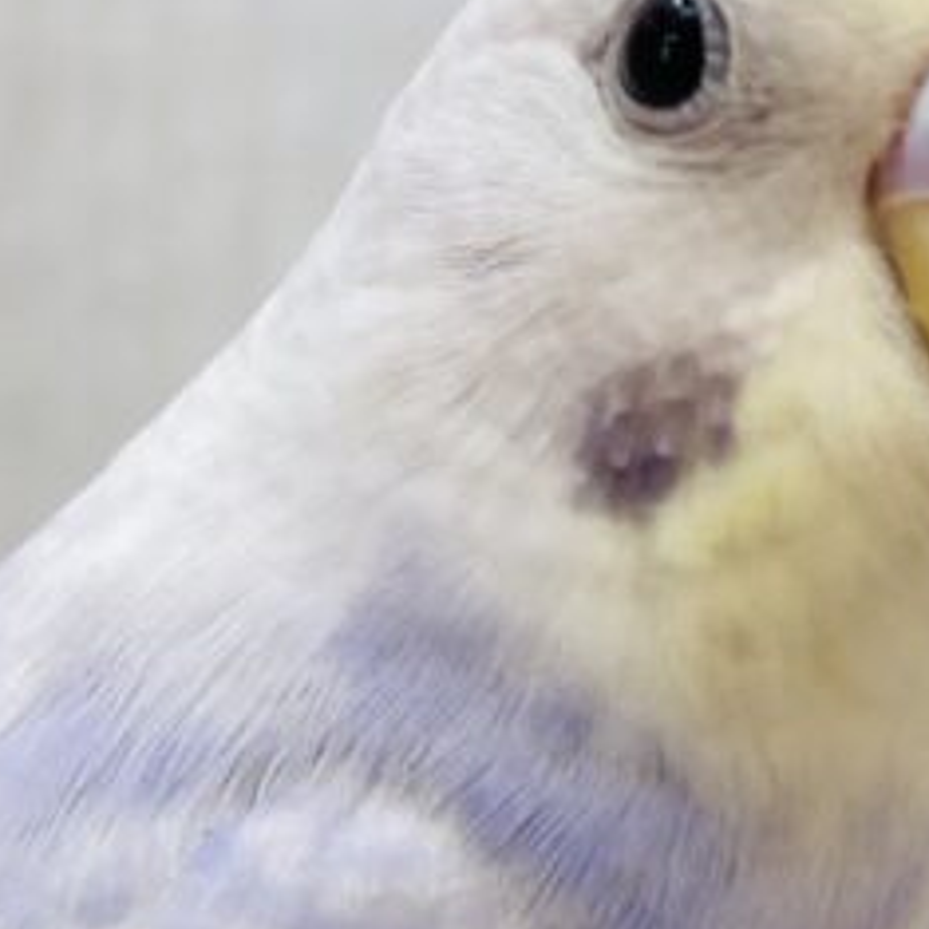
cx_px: -387
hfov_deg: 14.5
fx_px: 3431
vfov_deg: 15.3
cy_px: 727
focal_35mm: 113
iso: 50
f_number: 1.8
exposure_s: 1/100
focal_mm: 4.25
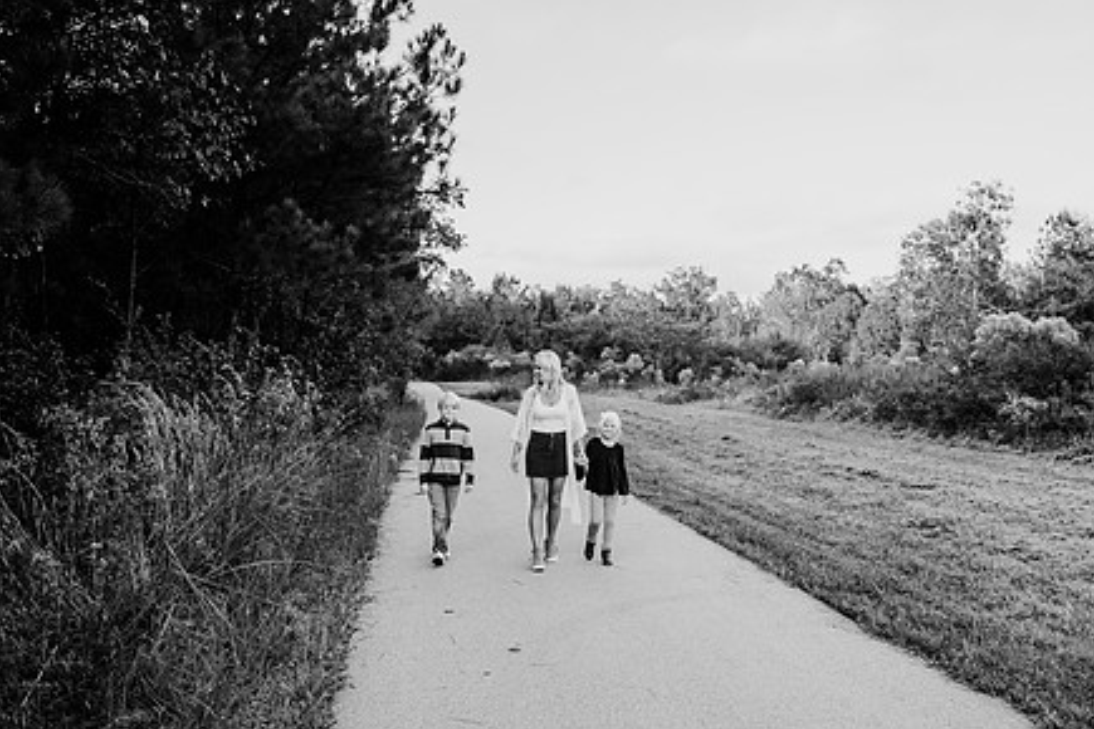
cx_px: 707
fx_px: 972
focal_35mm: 32
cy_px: 336
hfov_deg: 57.7
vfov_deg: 41.1
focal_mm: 24
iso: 250
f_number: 2.5
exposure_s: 1/1250
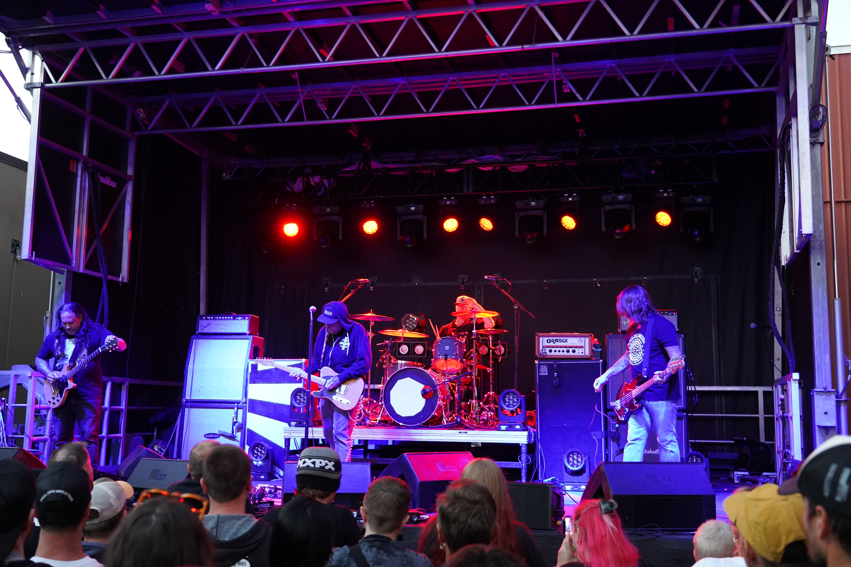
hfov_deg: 49.6
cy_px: 284
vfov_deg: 34.2
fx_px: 922
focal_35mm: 39
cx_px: 426
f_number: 4
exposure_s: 1/160
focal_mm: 39
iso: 5000
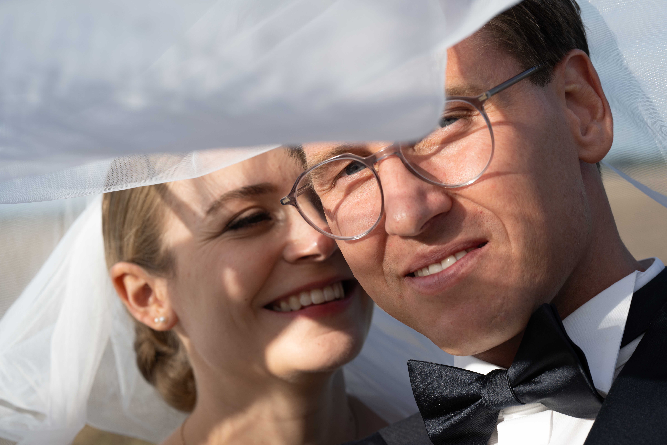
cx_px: 334
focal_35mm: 85
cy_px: 222
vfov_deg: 16.1
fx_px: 1575
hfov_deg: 23.9
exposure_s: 1/250
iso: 100
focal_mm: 85
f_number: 8
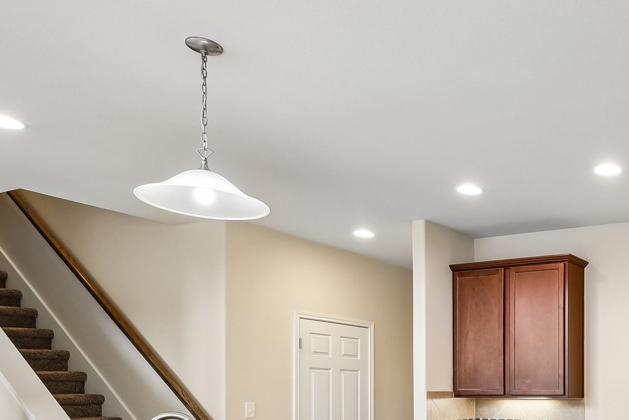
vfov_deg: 36.9
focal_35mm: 34
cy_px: 362
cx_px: 621
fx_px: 594
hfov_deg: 47.0
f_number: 8
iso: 400
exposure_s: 1/15
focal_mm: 10
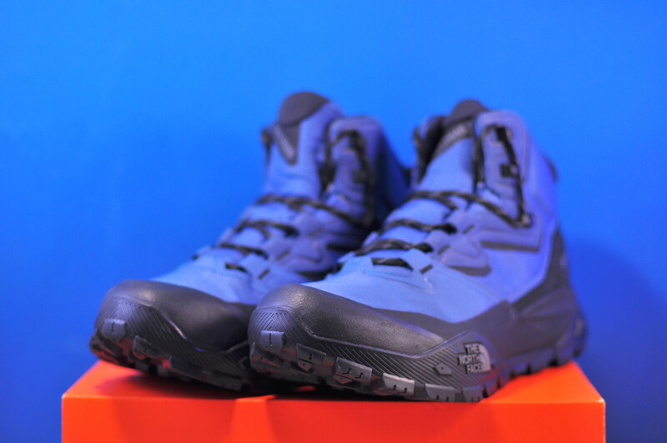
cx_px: 334
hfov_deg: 27.0
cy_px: 222
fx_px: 1388
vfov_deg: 18.1
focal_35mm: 75
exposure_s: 1/320
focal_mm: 50
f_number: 2
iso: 250
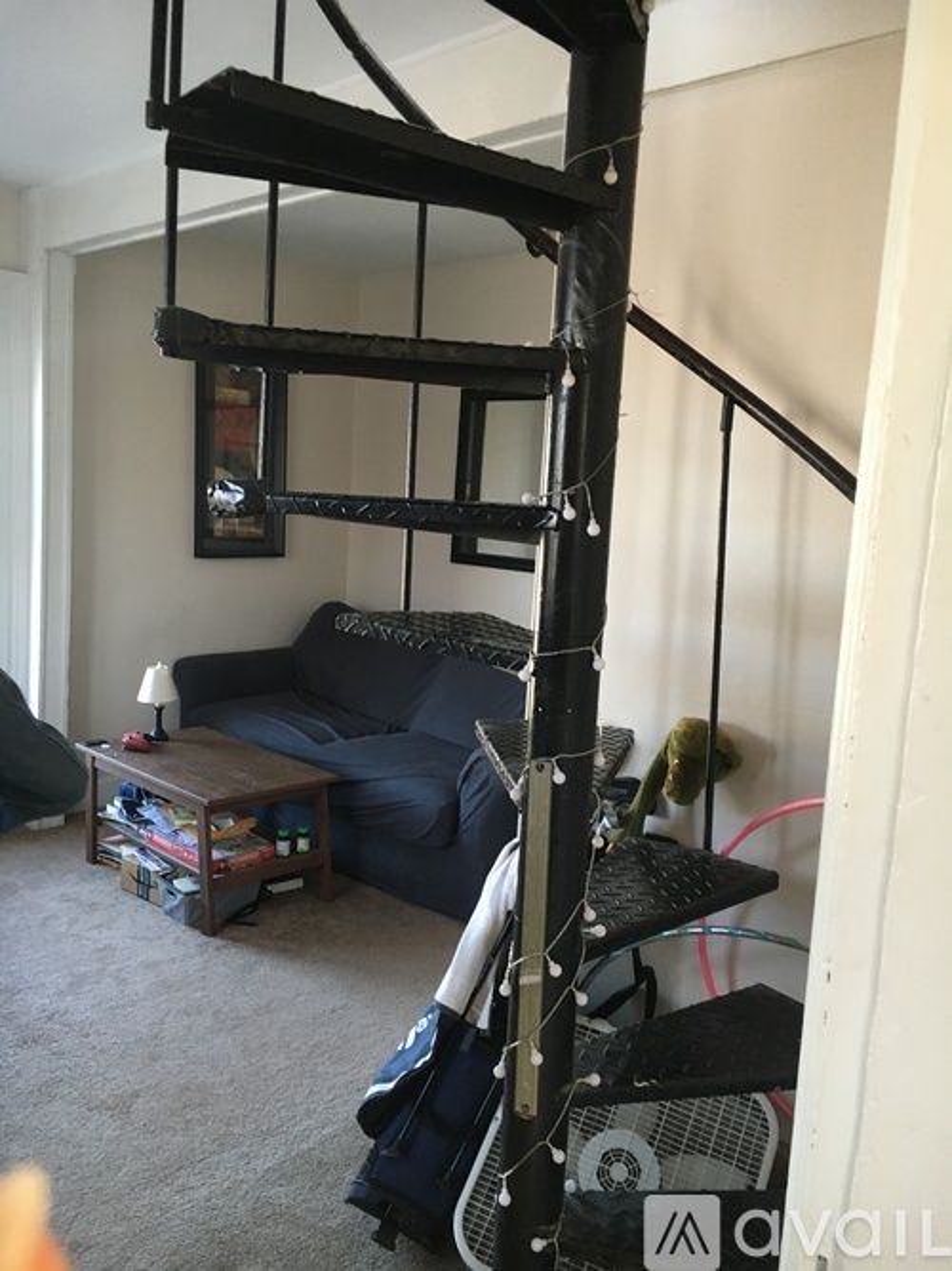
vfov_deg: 61.7
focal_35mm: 29
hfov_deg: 48.2
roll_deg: -3.8
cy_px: 636
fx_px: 1064
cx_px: 476
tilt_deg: -6.6
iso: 125
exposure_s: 1/30
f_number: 2.2
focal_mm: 4.15
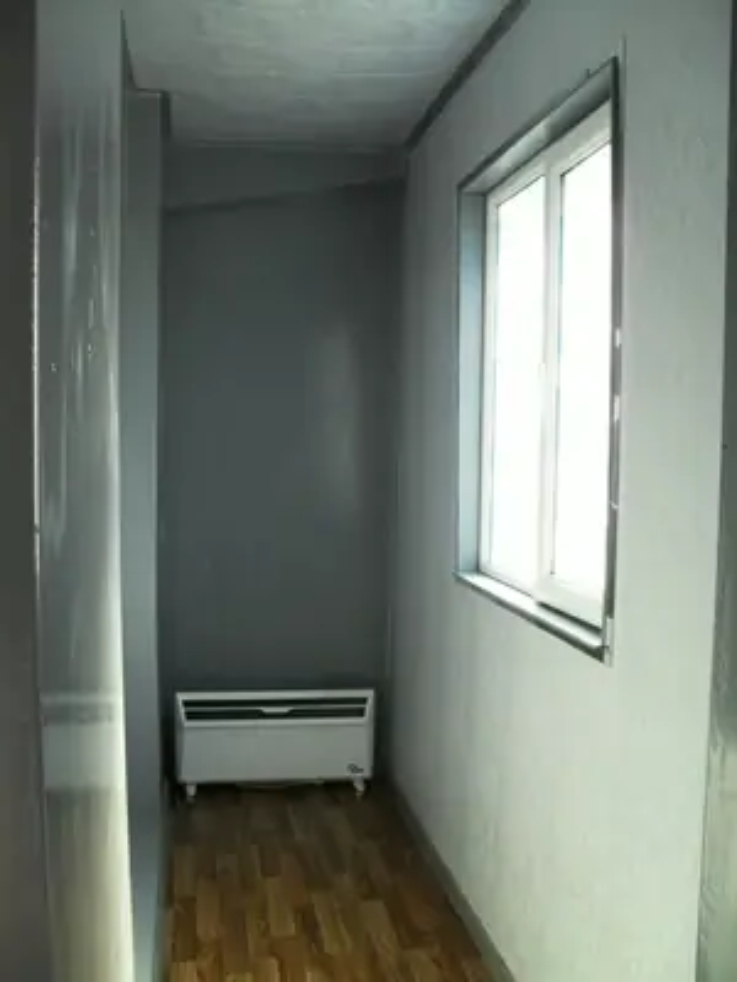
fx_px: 994
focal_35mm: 35
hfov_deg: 40.7
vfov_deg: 52.6
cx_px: 368
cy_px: 491
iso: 100
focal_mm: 6.3
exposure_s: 1/60
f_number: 3.2
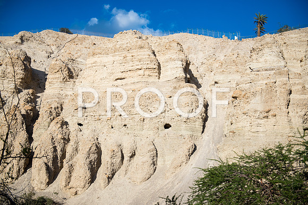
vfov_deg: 29.9
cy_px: 102
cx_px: 154
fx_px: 385
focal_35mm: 45
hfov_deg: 43.6
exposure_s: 1/4000
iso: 200
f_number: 2.8
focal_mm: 45
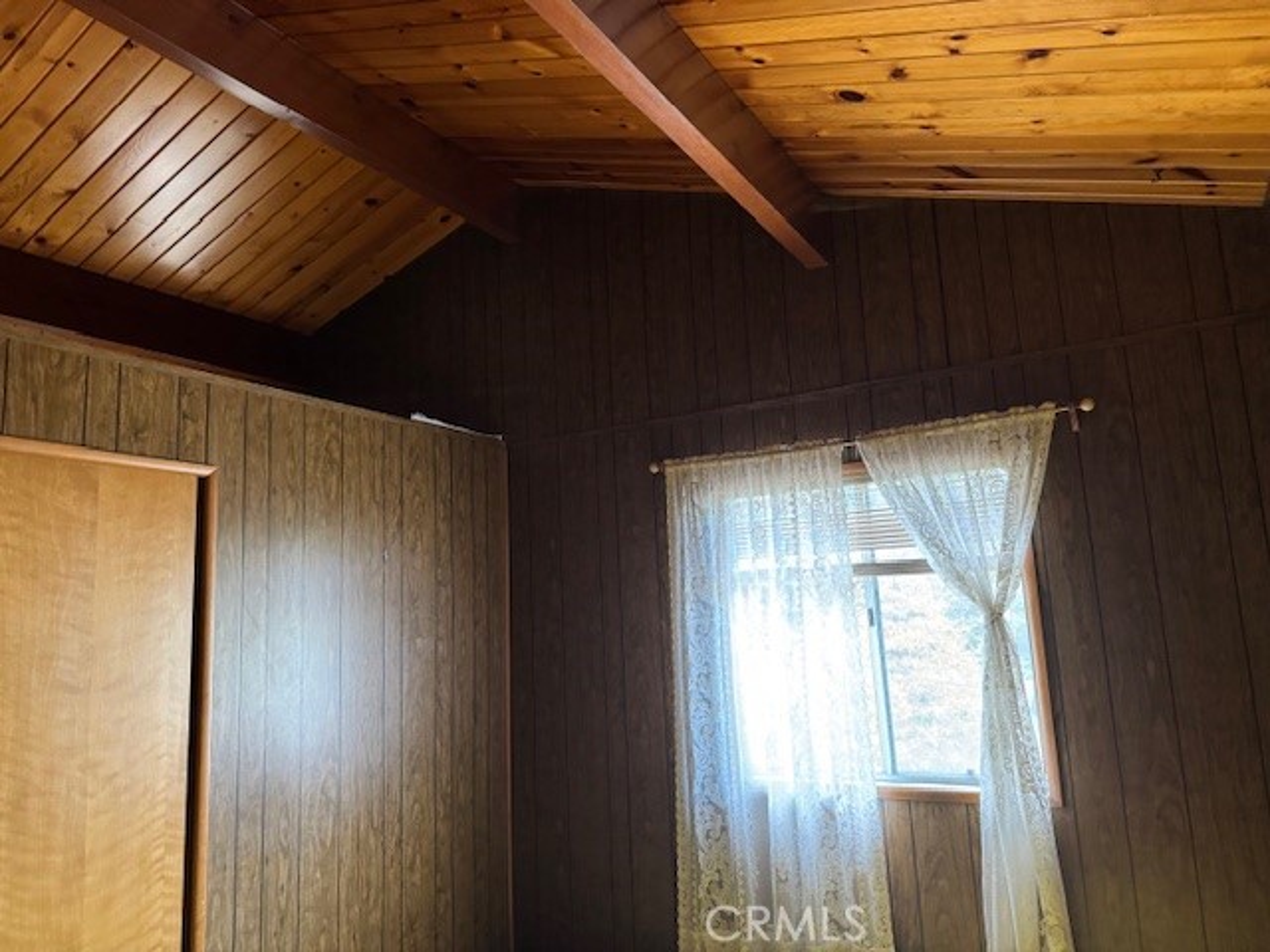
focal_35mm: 24
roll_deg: +3.3
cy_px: 476
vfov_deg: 56.8
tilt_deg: +9.2
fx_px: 881
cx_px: 635
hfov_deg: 71.6
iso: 500
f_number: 1.78
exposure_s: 1/60
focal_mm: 6.76
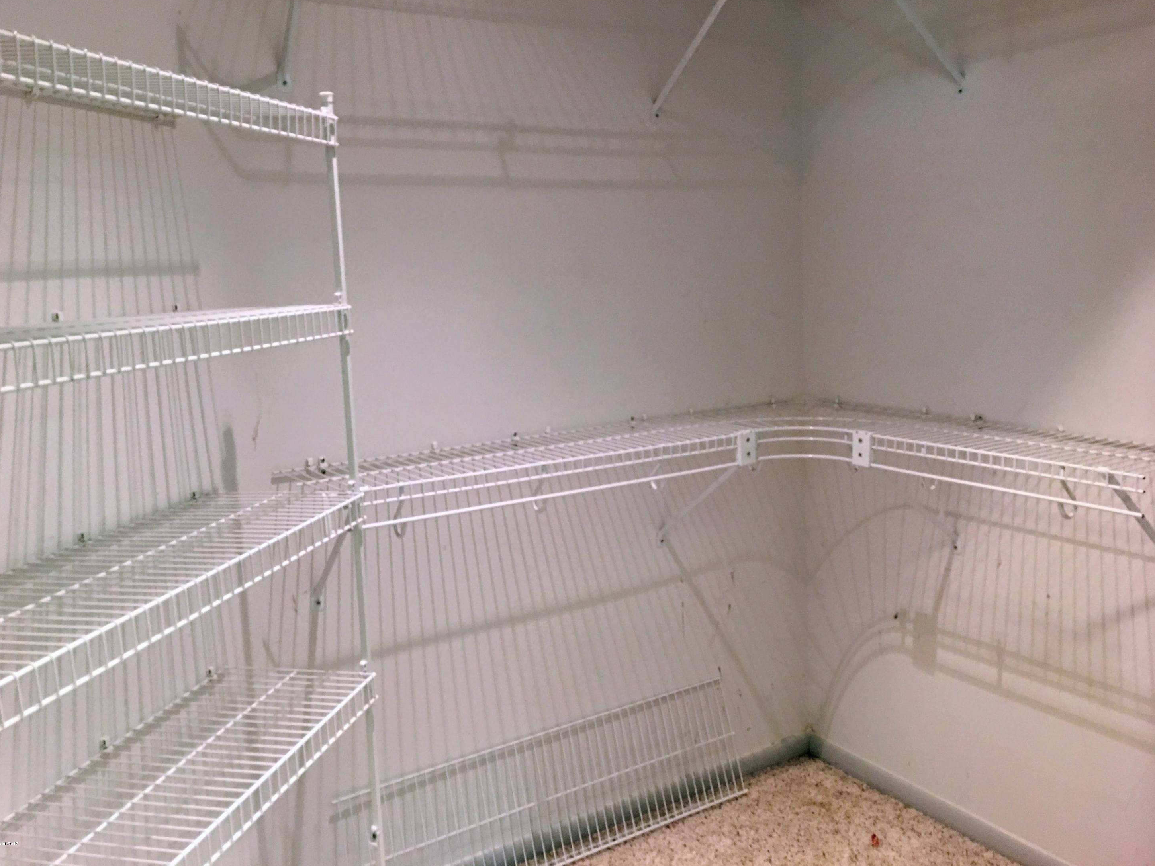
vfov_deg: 46.8
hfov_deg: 60.0
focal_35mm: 30
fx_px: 1001
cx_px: 574
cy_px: 424
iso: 50
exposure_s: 1/4
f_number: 2.2
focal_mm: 4.15
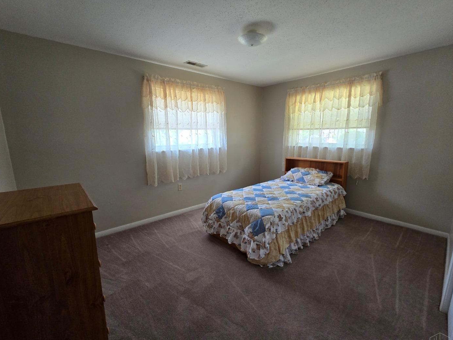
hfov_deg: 102.0
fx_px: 183
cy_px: 176
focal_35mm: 14
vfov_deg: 85.7
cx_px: 219
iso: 200
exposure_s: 1/60
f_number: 2.2
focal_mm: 2.2
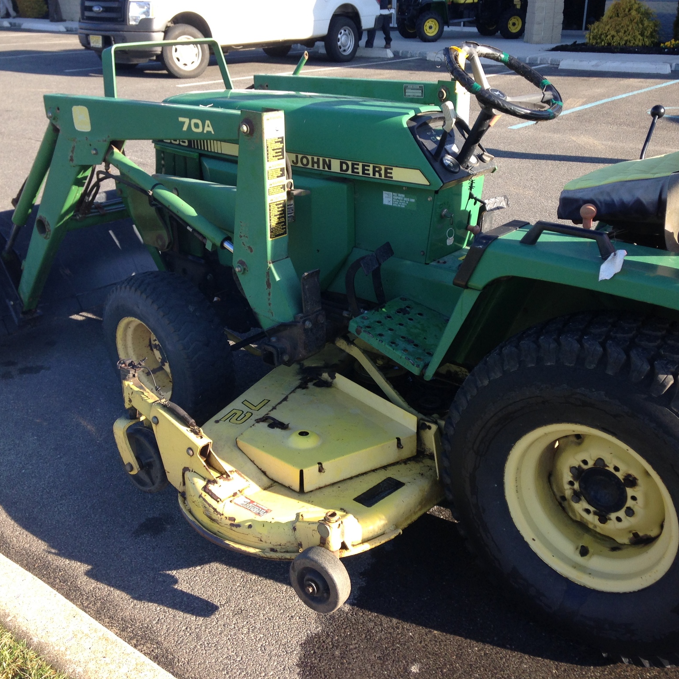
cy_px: 340
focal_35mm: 39
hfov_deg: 42.8
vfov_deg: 42.8
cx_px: 360
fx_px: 865
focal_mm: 4.12
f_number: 2.4
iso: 50
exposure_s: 1/311
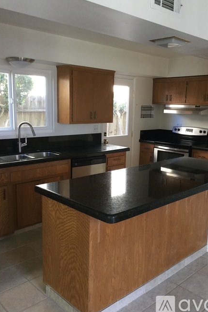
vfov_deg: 57.2
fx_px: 286
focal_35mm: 33
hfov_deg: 39.9
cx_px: 114
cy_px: 155
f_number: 2.4
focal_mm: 3.3
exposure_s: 1/30
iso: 80
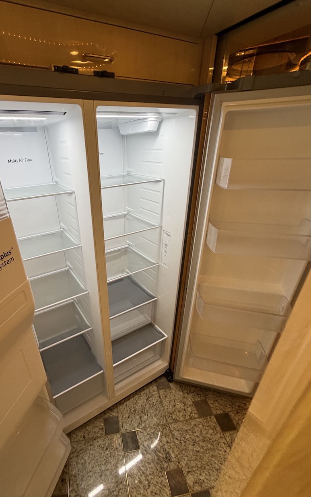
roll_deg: +1.1
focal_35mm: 16
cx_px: 117
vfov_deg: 97.8
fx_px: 217
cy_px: 256
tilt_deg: -25.1
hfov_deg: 70.1
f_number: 2.2
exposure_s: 1/62
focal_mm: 2.22
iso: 160
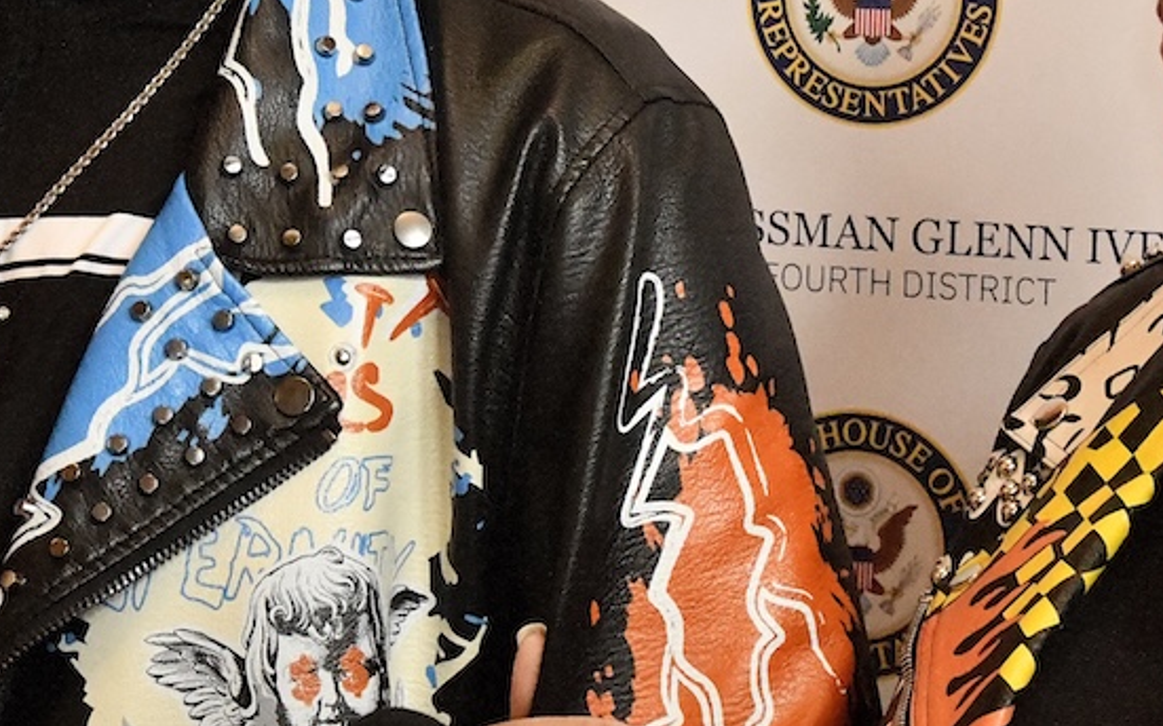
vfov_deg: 7.5
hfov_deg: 12.1
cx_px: 697
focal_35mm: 173
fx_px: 5482
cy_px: -113
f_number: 7.1
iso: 12800
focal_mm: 52
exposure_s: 1/160
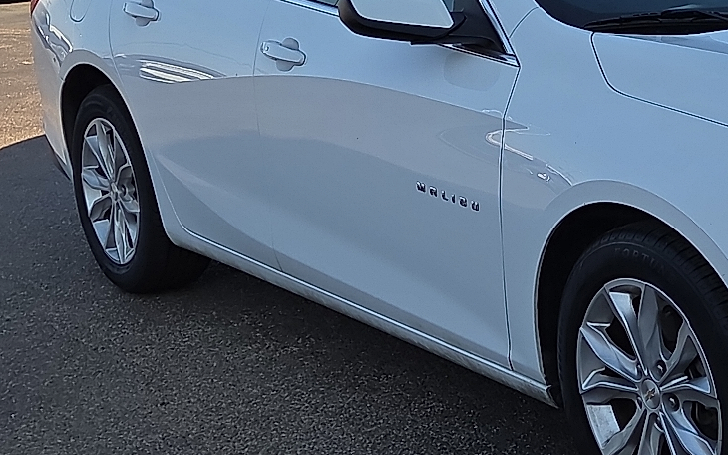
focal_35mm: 86
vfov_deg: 15.2
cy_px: 170
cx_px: 745
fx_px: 1706
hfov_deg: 23.0
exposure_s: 1/1000
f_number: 1.8
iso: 25
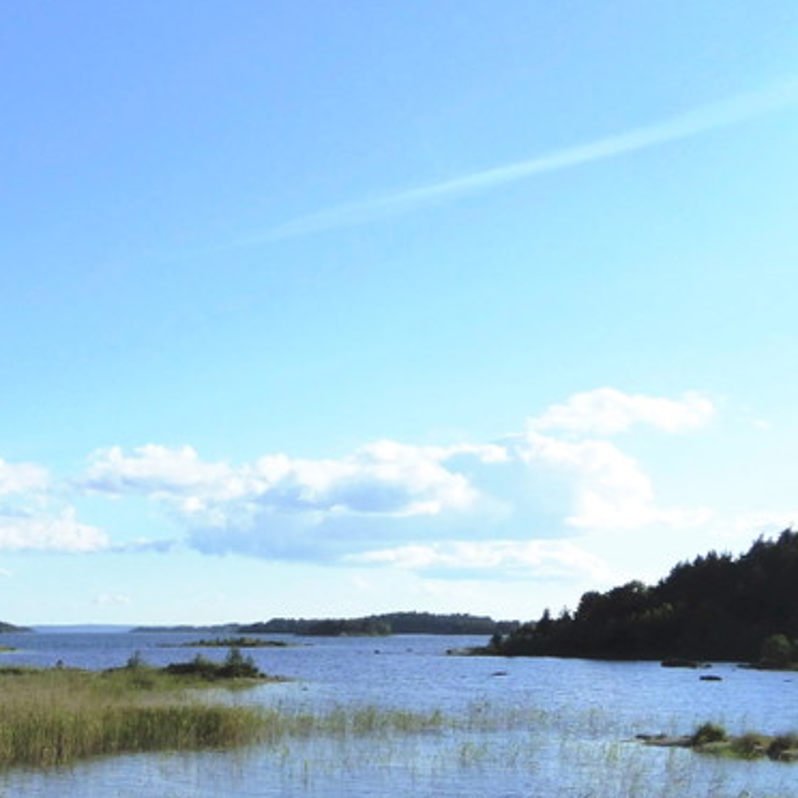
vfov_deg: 29.3
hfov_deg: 26.6
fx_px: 1487
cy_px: 654
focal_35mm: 57
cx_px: -163
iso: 160
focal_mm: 4.3
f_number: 3.3
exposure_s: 1/2000
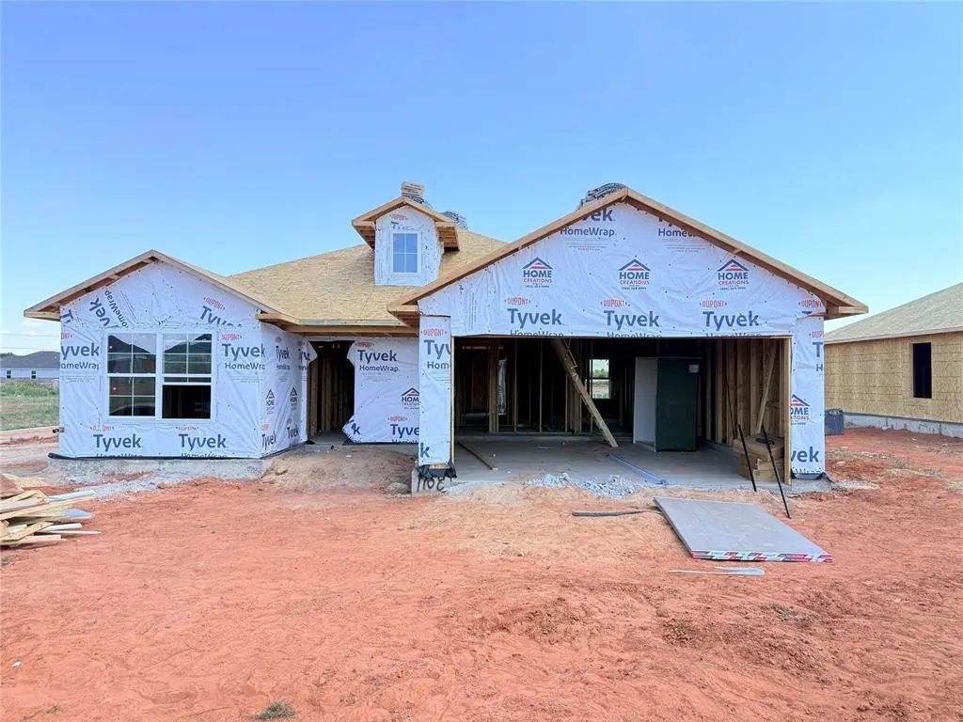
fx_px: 668
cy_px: 361
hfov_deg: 71.6
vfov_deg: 56.8
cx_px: 482
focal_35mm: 24
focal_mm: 6.76
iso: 100
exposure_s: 1/805
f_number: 1.78
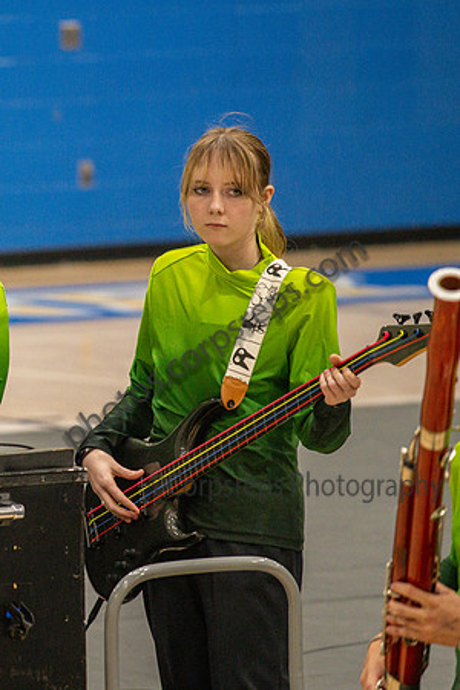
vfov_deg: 6.1
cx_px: -96
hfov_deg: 4.1
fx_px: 6426
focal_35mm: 335
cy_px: 296
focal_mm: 190
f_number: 4
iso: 4500
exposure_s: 1/500
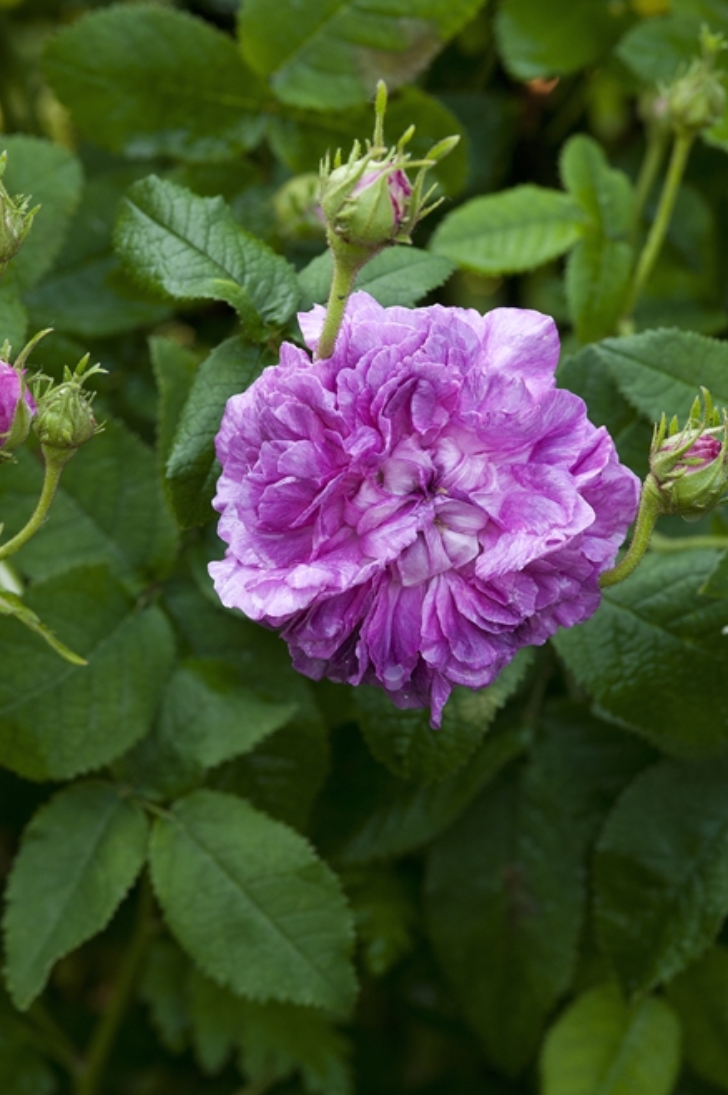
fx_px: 5580
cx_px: 379
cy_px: 492
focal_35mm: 184
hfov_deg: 7.5
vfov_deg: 11.2
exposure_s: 1/60
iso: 200
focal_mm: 105
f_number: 6.3
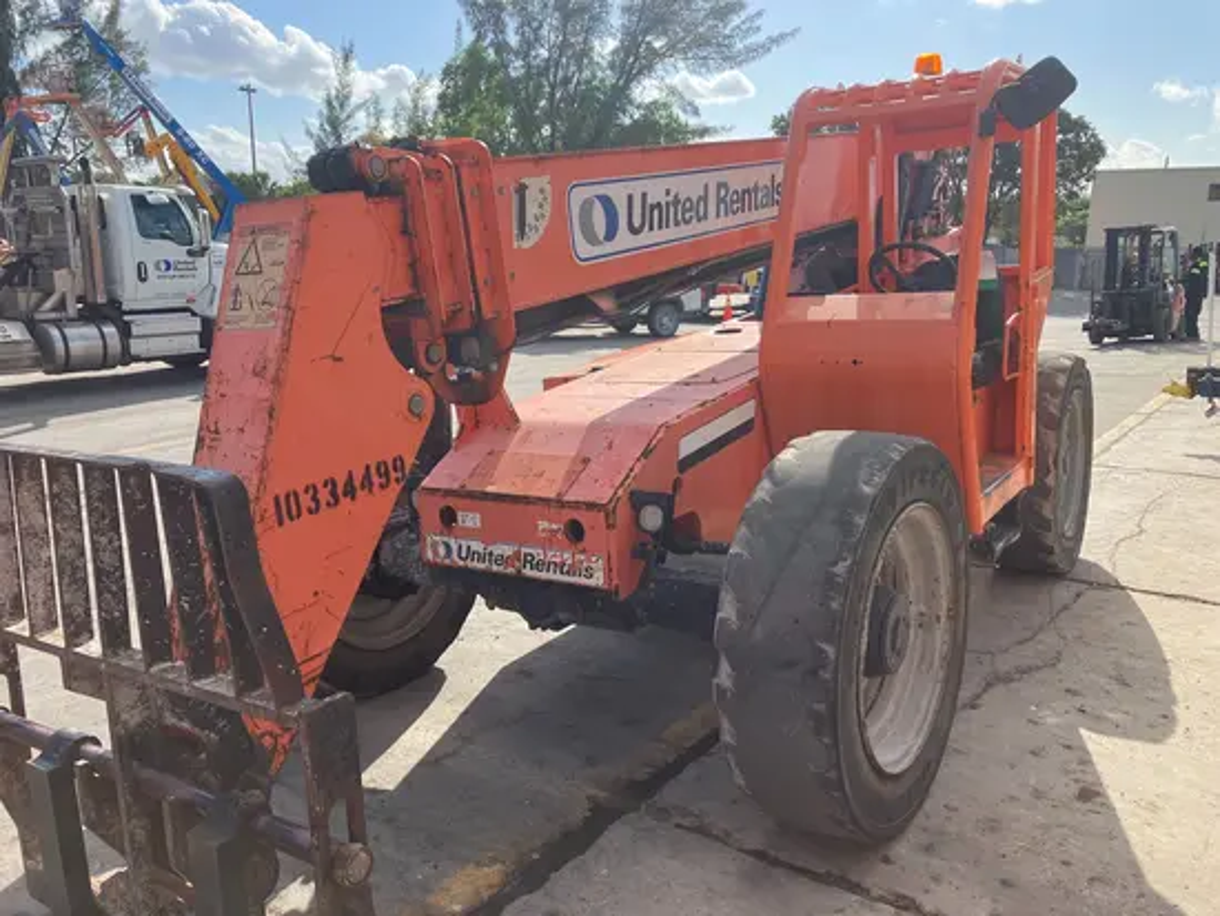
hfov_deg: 63.4
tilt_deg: -11.5
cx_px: 610
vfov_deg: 49.8
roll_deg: -1.8
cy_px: 458
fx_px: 987
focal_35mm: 28
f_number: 1.8
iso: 32
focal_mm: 3.99
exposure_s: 1/1389
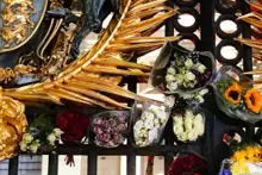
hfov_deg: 21.0
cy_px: 186
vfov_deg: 14.0
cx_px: 202
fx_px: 699
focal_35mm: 96
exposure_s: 1/13
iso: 8000
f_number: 2.8
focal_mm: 24
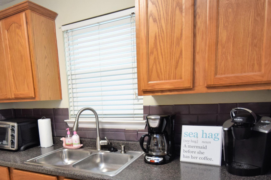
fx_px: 196
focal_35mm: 26
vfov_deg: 48.4
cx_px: 116
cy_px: 125
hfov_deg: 69.1
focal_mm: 10
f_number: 3.5
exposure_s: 1/60
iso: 800
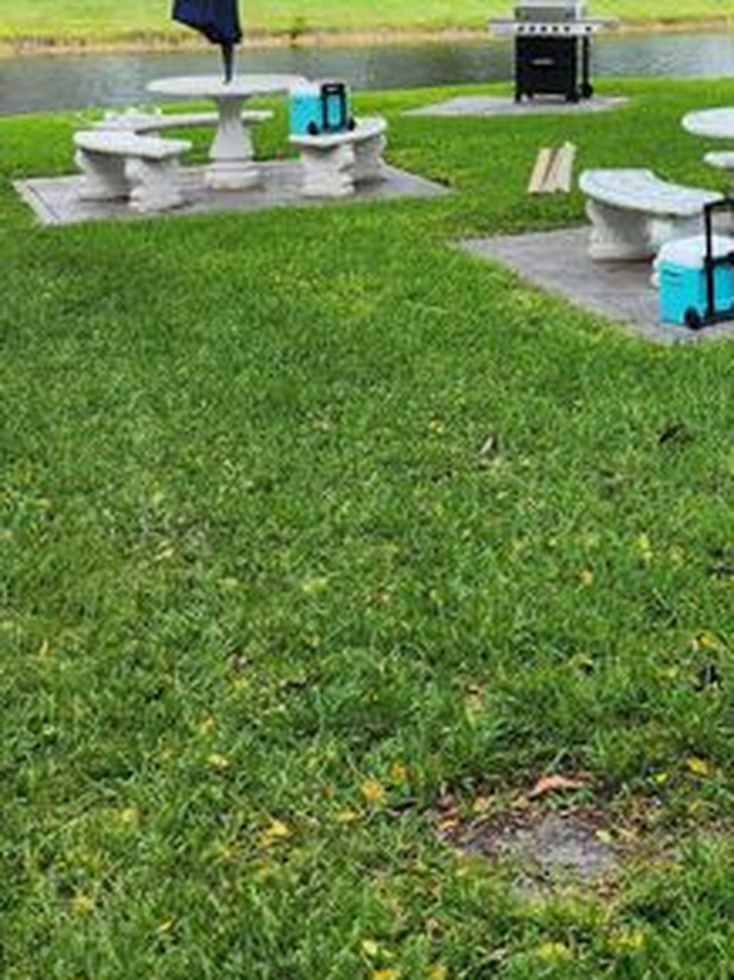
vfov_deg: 32.7
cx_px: 734
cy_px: 45
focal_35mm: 55
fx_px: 1556
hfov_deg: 25.3
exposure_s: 1/675
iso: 50
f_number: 1.8
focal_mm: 5
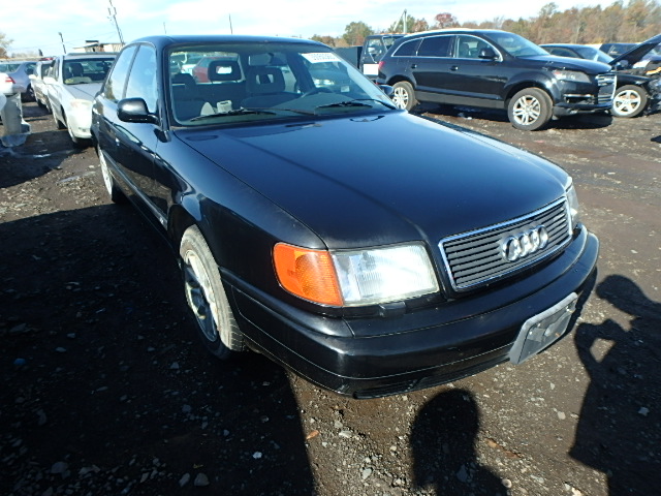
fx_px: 401
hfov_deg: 79.0
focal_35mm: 21
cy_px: 248
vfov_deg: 63.4
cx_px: 330
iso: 125
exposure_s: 1/500
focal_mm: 3.7
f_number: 3.5
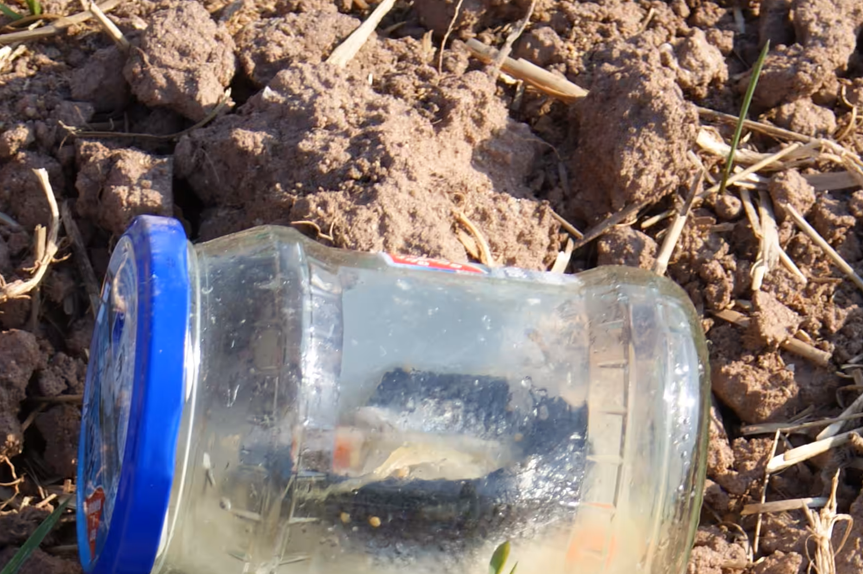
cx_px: 440
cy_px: 462
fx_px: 6229
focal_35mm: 260
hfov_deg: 7.9
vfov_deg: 5.3
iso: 100
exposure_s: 1/125
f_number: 8
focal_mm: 60
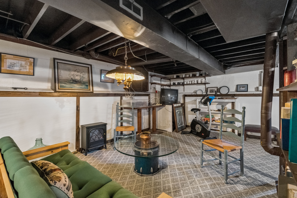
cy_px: 99
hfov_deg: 96.7
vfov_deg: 73.7
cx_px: 148
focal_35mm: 16
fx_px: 132
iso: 8000
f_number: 8
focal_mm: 16
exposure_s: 1/20
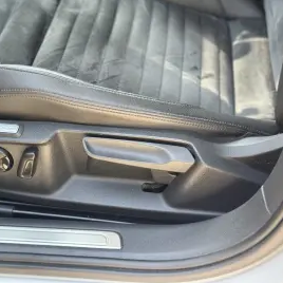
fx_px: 527
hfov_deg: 29.9
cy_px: 142
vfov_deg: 30.0
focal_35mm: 57
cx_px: 100
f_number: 1.78
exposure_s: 1/121
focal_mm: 6.76
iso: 64
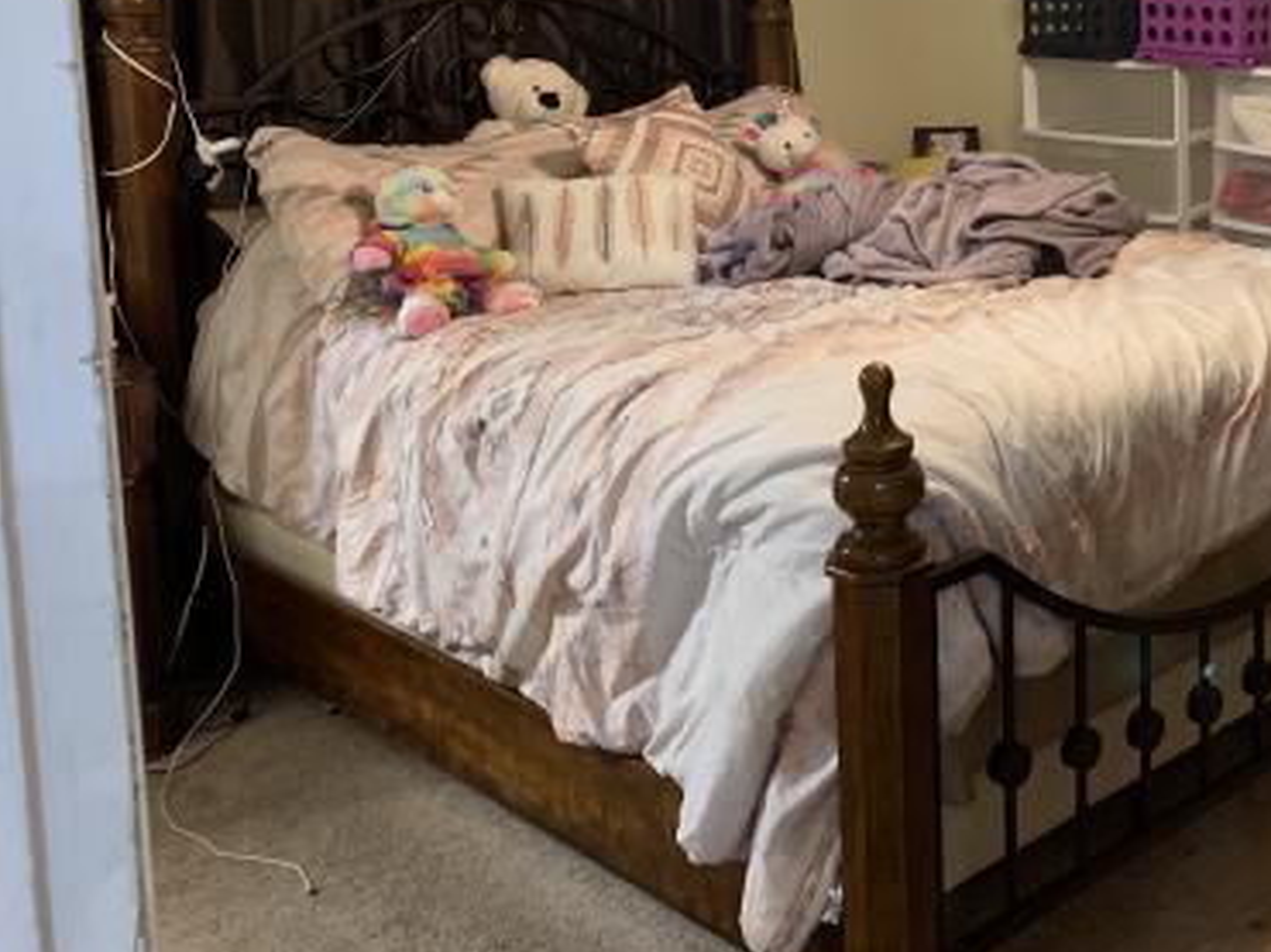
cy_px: 168
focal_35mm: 45
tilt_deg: -7.0
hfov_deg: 39.6
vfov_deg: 31.2
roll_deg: +1.3
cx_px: 1096
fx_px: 1651
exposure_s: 1/40
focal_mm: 4.25
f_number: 1.8
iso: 320
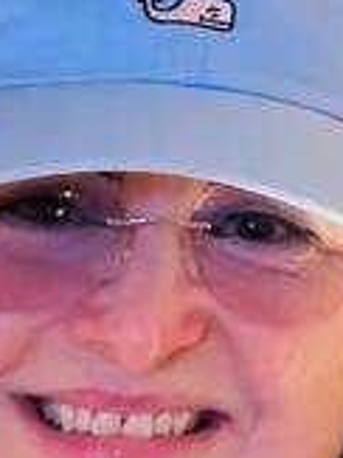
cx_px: 509
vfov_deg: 16.5
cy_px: 45
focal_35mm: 118
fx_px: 1561
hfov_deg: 12.0
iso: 320
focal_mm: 2.69
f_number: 1.9
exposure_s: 1/33
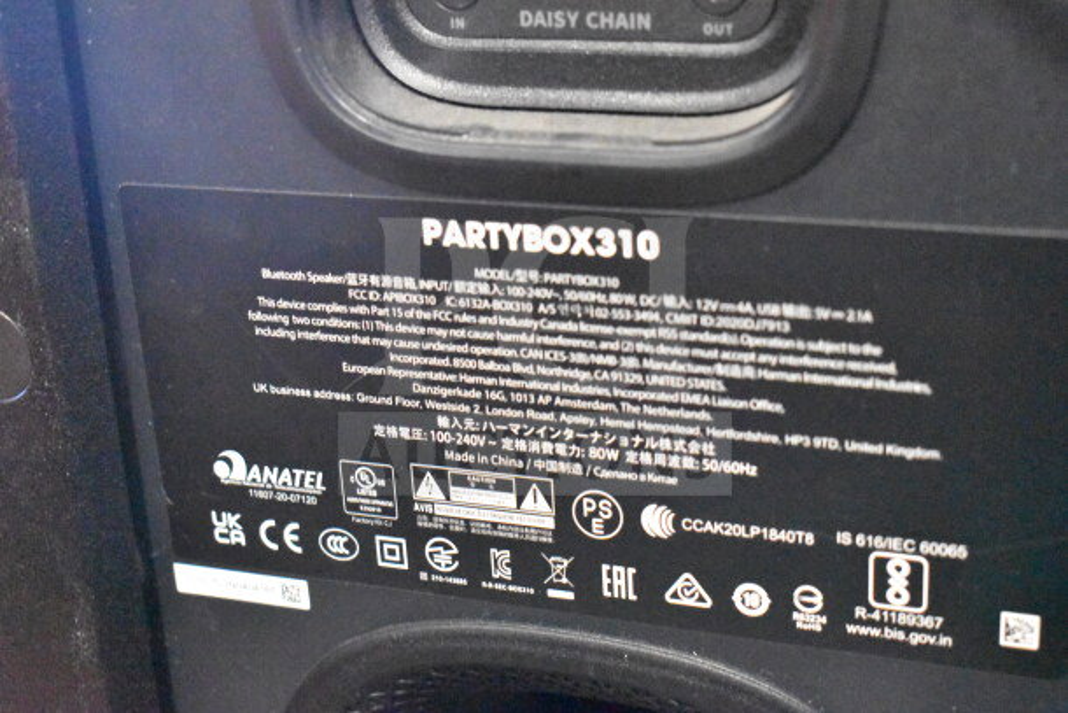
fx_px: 1691
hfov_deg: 35.0
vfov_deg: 23.8
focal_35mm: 57
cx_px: 534
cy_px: 356
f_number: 4.8
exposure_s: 1/50
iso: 25600
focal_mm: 38
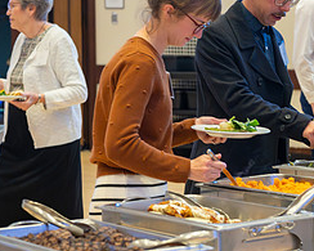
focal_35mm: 144
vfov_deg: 10.7
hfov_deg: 13.4
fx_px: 1338
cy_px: 94
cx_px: 201
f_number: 3.5
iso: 1000
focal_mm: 55
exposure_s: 1/60
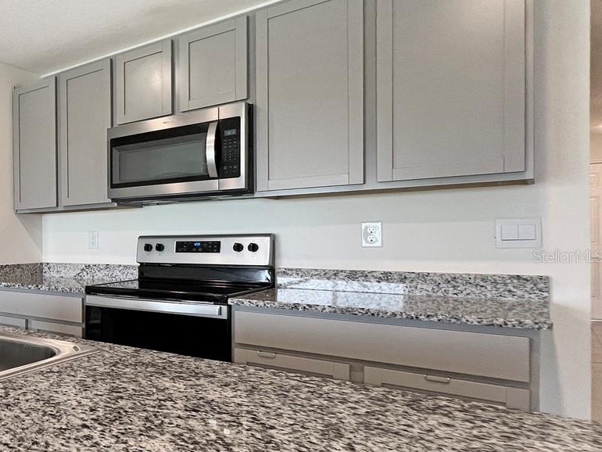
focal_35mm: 27
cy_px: 256
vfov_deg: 51.2
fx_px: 470
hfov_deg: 50.6
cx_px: -19
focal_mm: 1.57
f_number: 1.8
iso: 160
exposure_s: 1/120
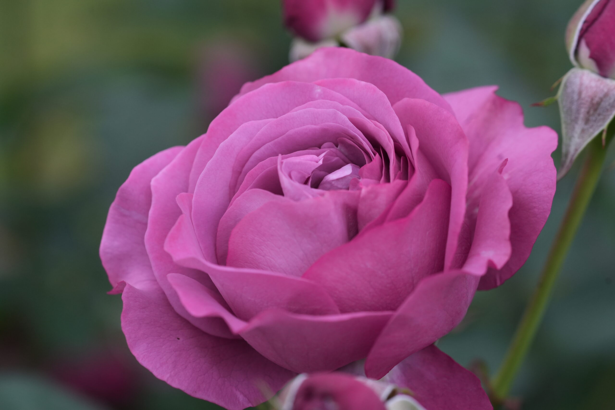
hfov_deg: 20.4
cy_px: 205
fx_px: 1708
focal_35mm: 100
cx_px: 308
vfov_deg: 13.7
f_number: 5.6
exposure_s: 1/500
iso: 1600
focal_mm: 100
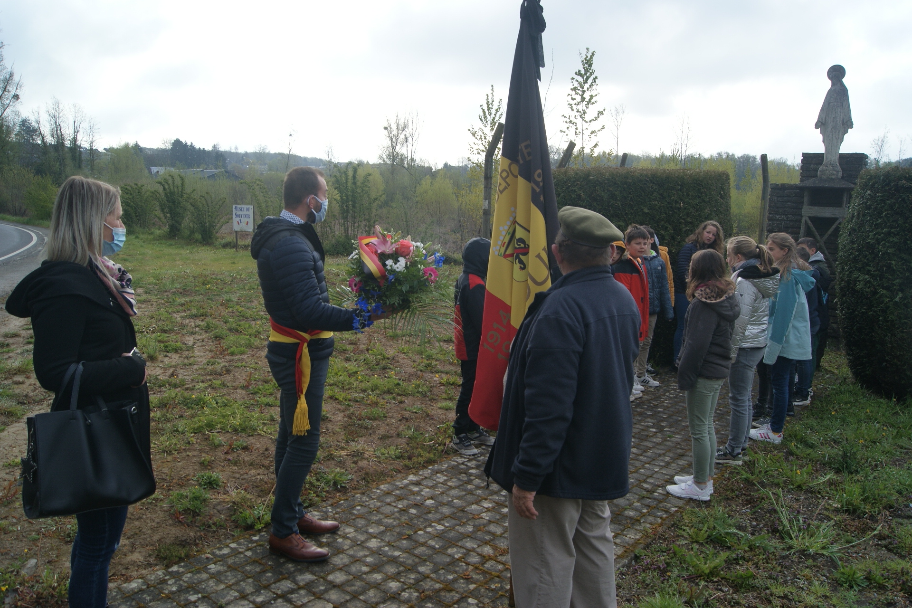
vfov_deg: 47.9
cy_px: 304
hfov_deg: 67.4
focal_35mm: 27
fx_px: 684
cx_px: 456
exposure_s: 1/80
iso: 100
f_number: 9
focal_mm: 18
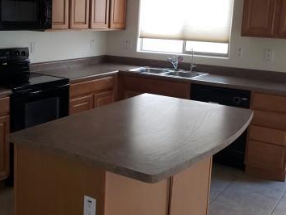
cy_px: 84
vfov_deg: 30.8
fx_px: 389
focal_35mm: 47
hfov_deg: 39.9
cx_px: 94
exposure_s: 1/33
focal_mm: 4.3
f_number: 2.4
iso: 100
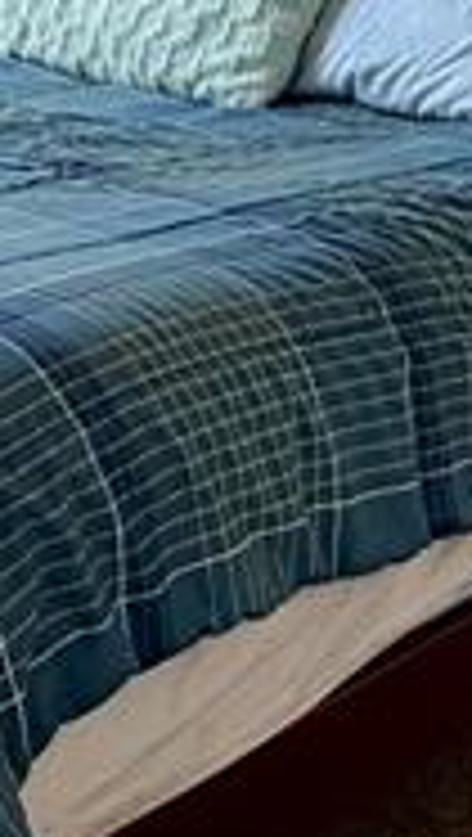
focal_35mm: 84
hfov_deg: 13.9
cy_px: -254
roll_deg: -0.7
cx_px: -148
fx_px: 1864
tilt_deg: -1.5
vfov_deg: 22.6
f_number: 2.2
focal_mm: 2.22
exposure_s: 1/121
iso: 160
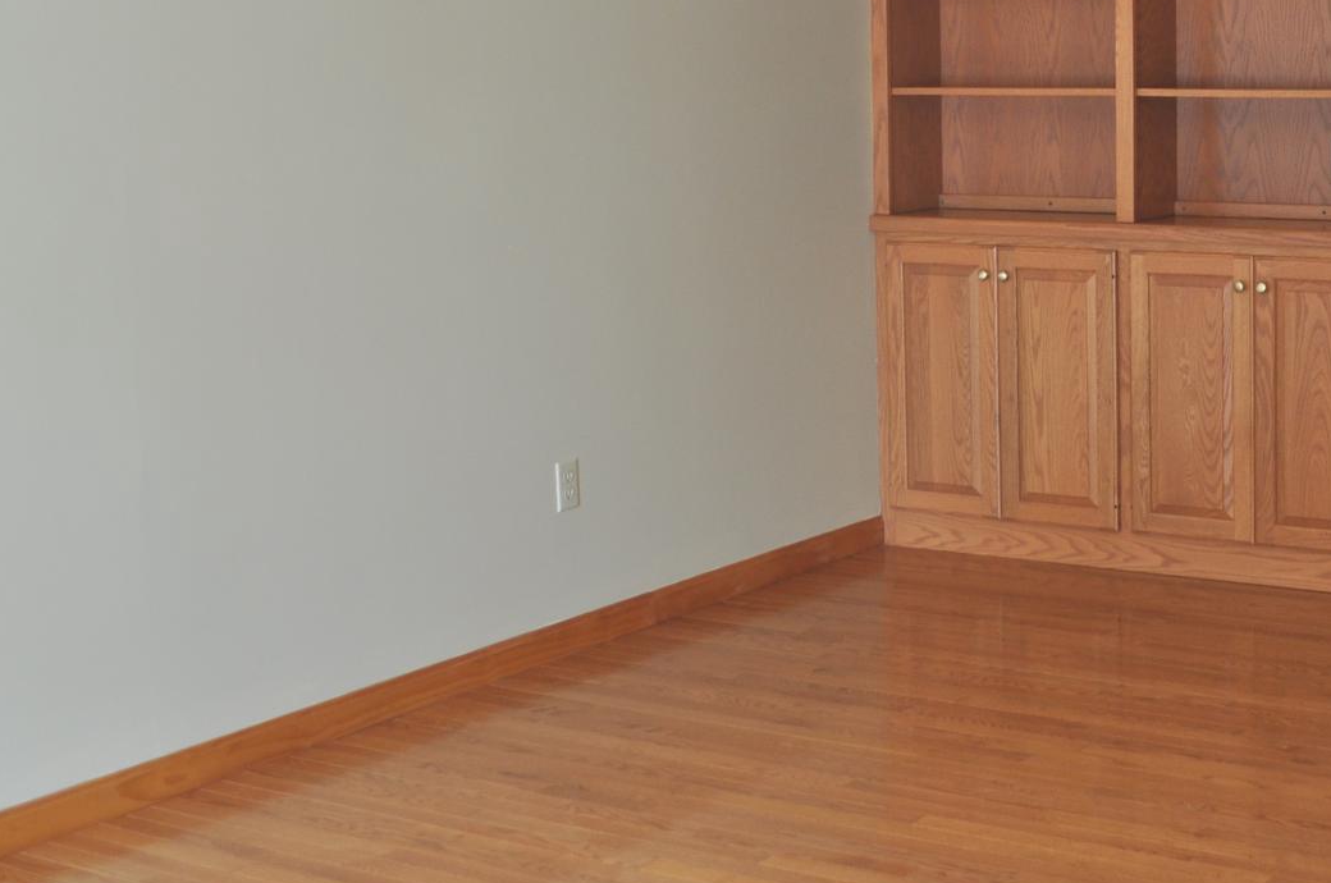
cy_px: 276
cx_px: 1122
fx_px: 2399
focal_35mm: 65
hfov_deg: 30.0
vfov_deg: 20.8
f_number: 3.8
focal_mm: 22
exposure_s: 1/25
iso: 320
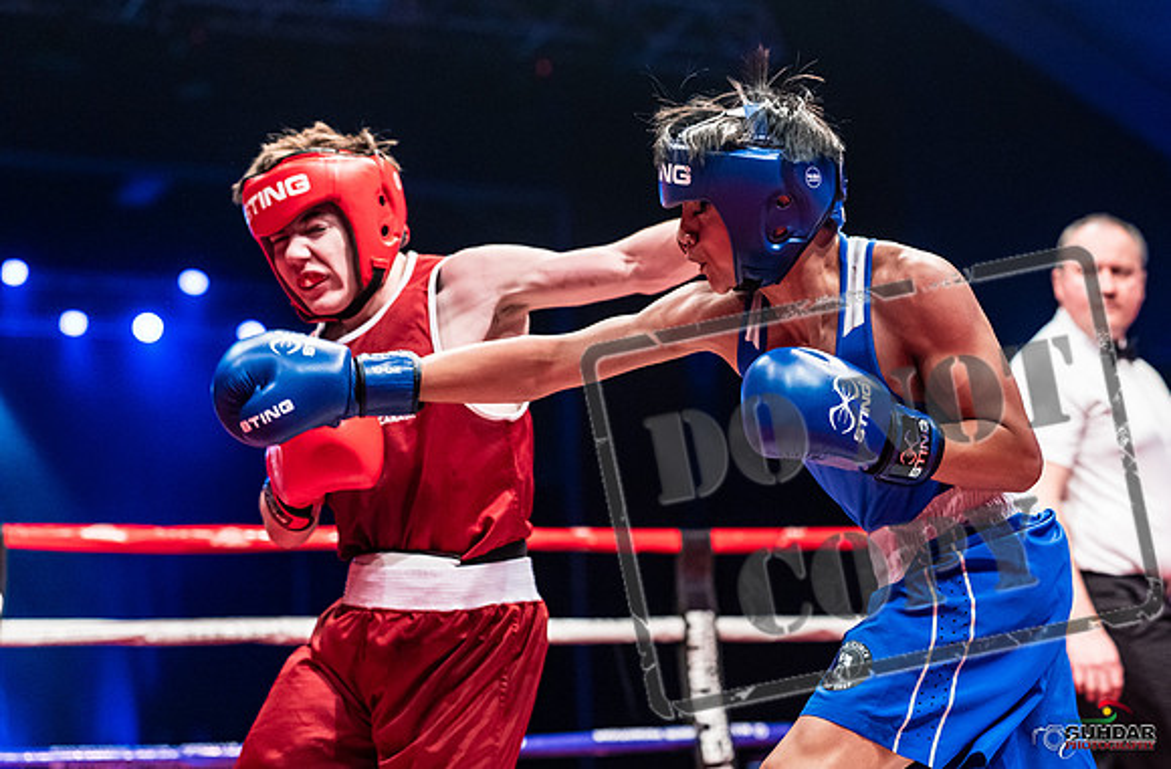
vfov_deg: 17.0
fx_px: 2569
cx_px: 711
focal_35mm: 79
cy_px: 403
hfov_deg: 25.6
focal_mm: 65
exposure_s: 1/1000
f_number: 2.5
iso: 3200
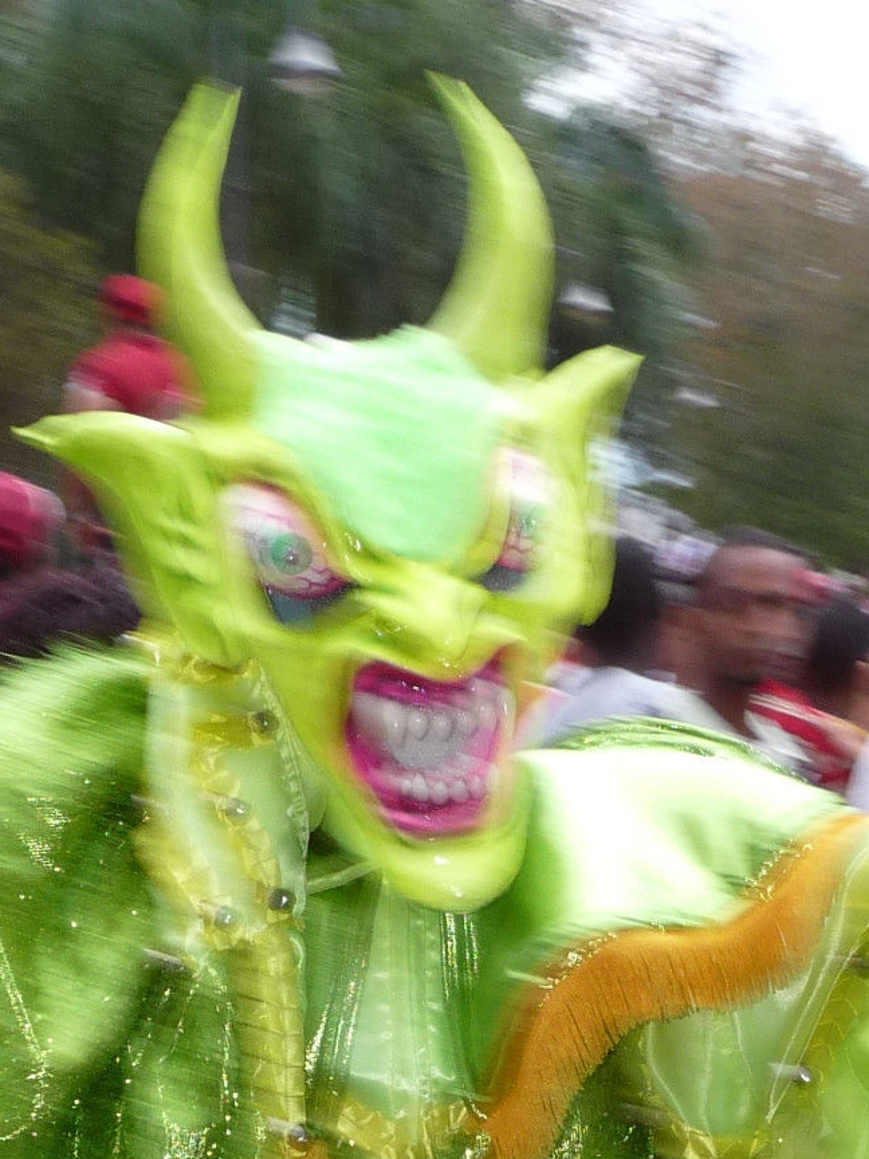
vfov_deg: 22.7
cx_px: 401
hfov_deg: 18.4
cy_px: 1344
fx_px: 2678
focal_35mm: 80
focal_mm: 4.8
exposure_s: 1/30
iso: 100
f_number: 2.8
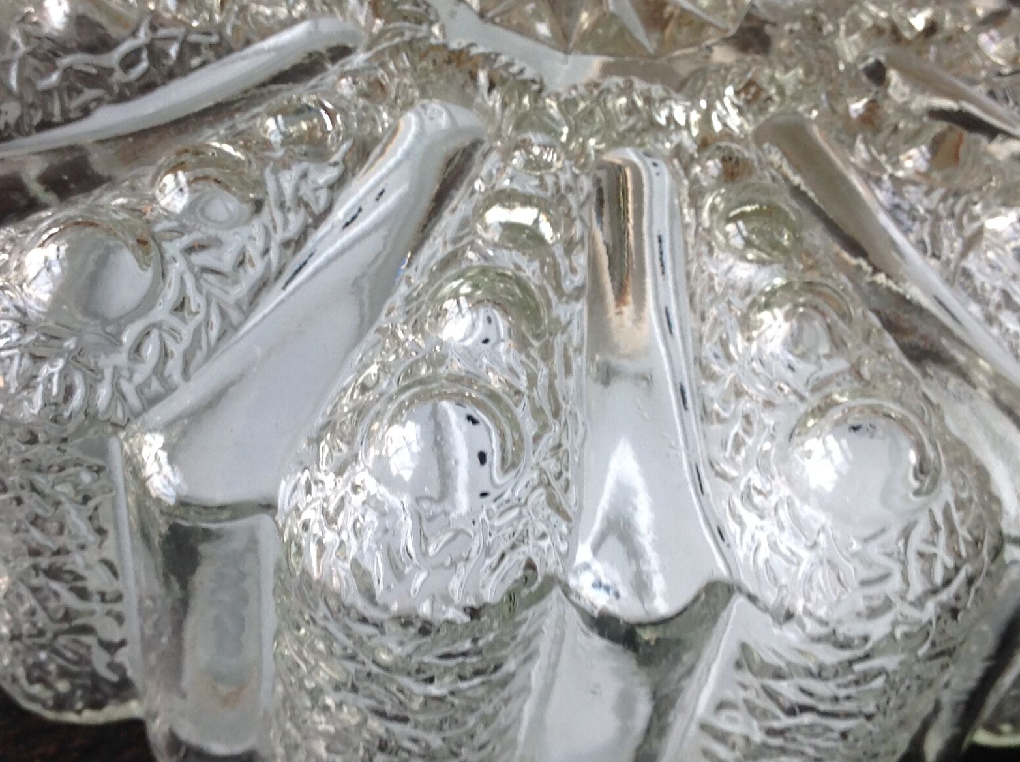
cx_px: 472
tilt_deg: -47.8
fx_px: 1706
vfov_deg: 25.2
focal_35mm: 58
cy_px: 356
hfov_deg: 33.3
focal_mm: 4.28
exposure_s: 1/15
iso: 50
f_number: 2.4
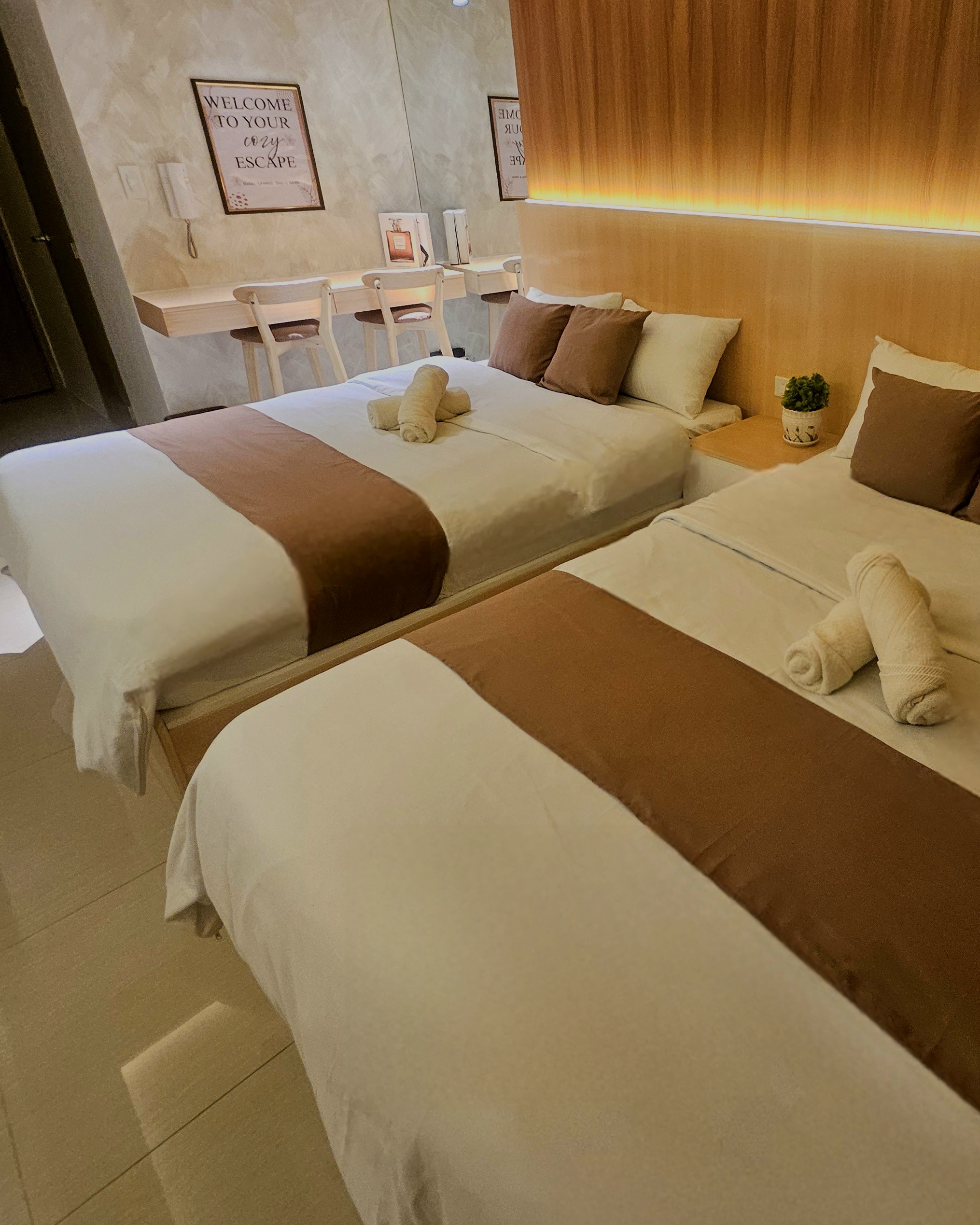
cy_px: 492
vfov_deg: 79.5
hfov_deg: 64.4
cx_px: 724
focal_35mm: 20
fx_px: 725
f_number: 2.2
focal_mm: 1.74
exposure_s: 1/60.2
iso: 200
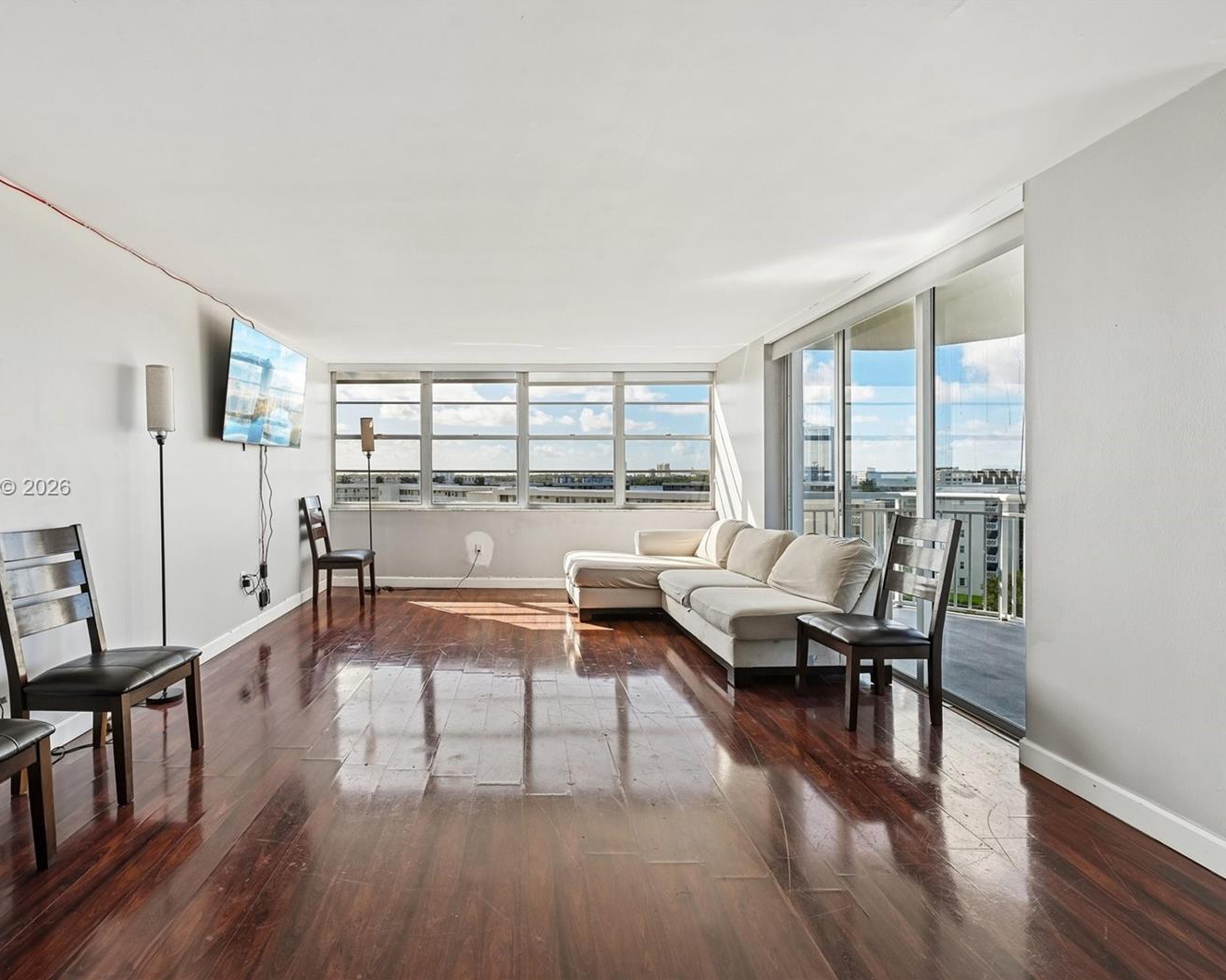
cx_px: 522
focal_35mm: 17
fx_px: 617
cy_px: 488
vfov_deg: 77.0
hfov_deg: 89.0
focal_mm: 15
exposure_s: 1/125
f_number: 8
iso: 100
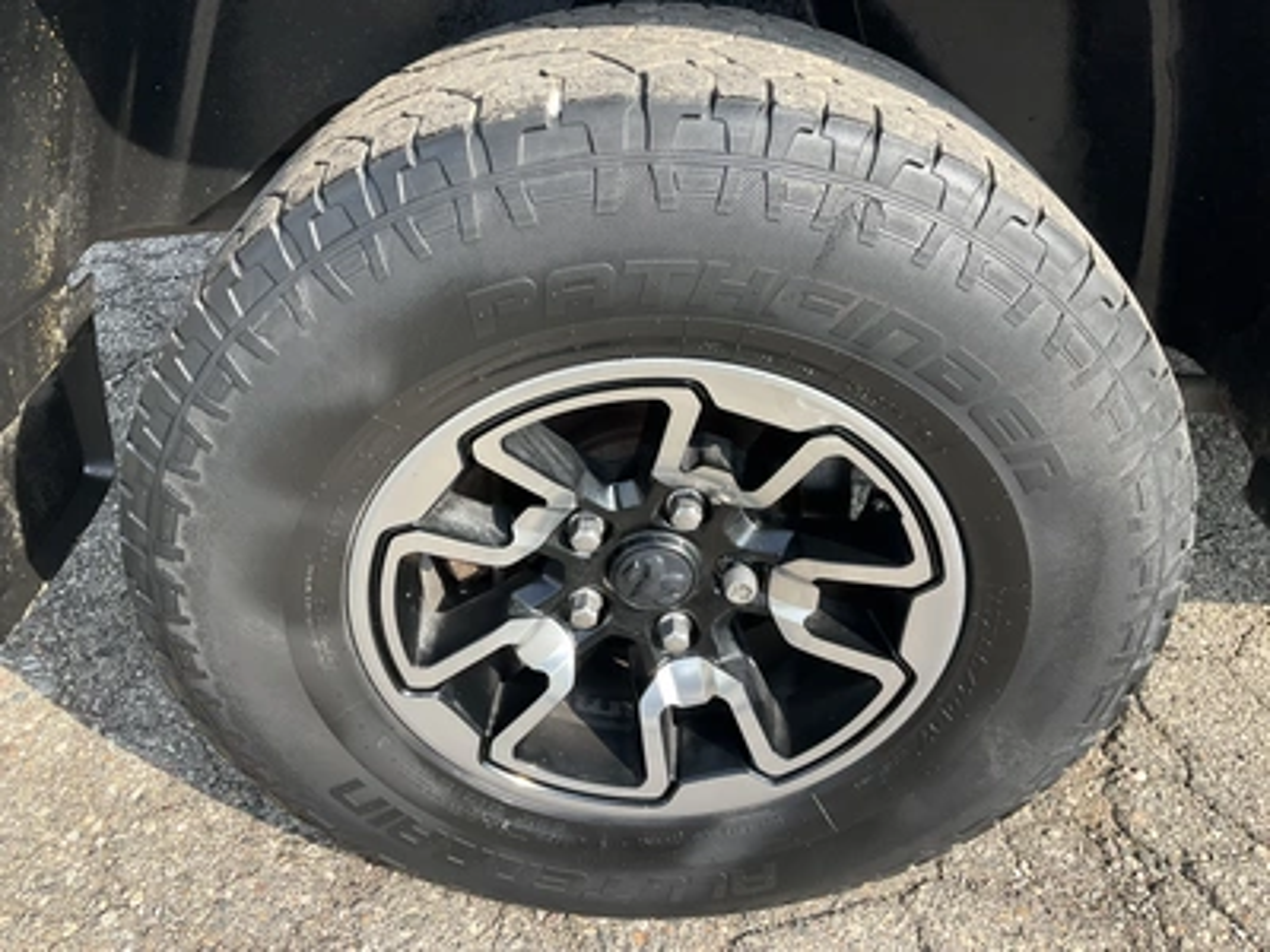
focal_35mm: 29
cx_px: 635
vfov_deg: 48.2
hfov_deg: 61.7
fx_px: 1064
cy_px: 476
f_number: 1.8
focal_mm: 3
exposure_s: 1/318
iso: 25
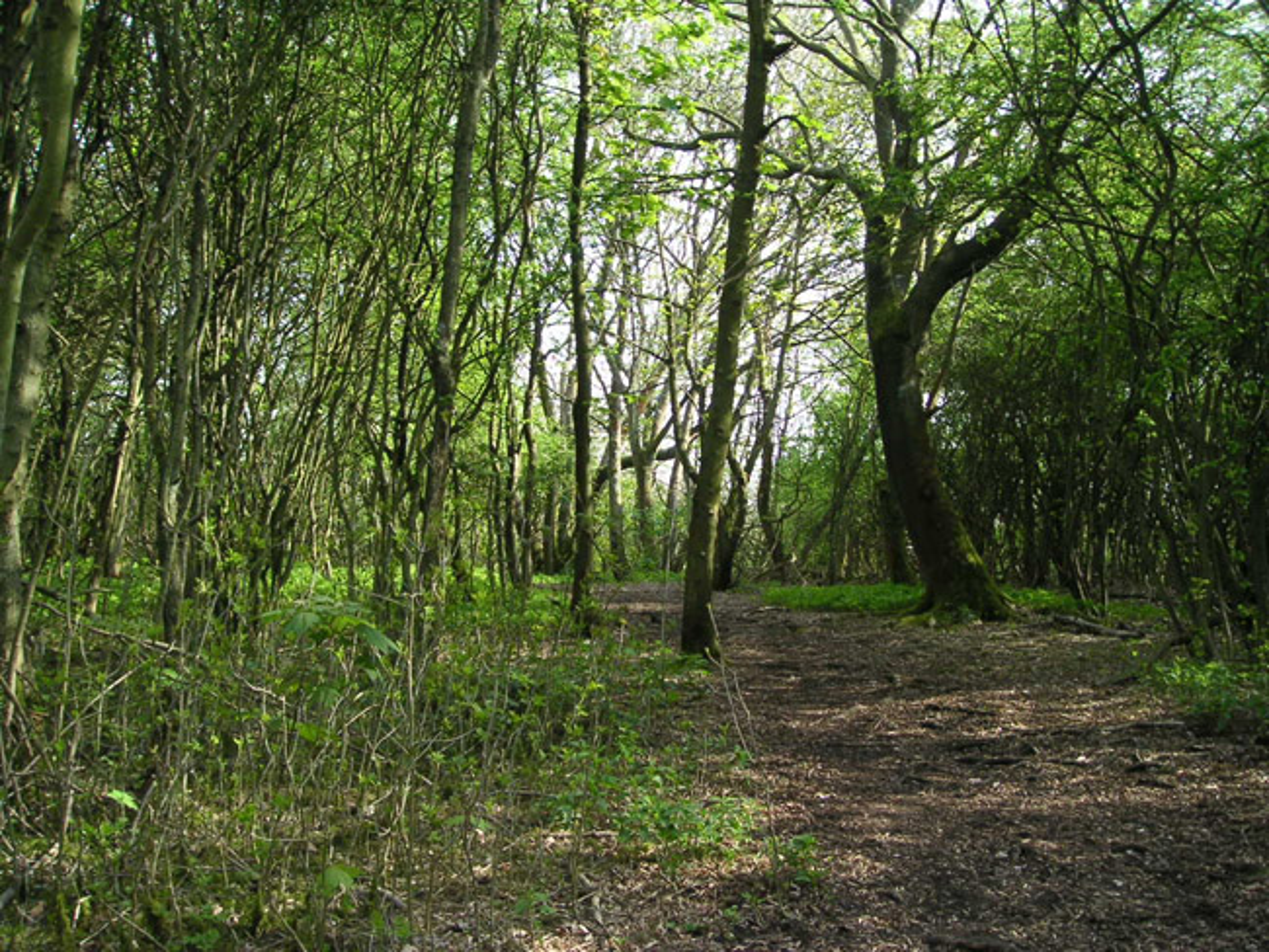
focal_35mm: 38
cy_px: 476
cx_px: 634
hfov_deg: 49.0
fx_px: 1394
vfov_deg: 37.7
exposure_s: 1/180
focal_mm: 6
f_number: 2.8
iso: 50
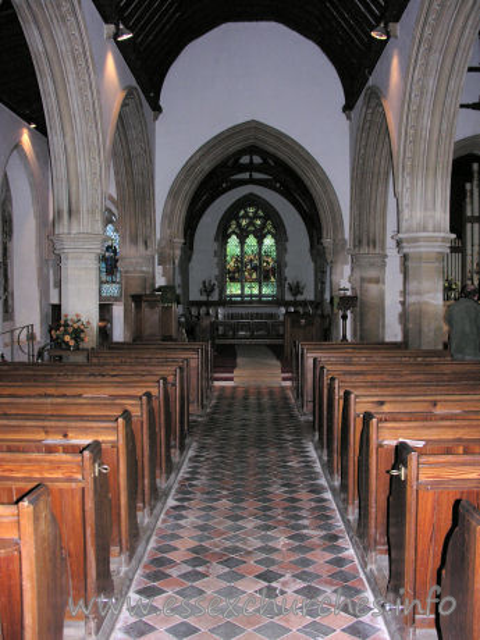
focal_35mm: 35
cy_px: 320
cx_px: 240
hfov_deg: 40.7
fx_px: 647
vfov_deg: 52.6
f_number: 2.8
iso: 200
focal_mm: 8.9
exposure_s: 1/60.1
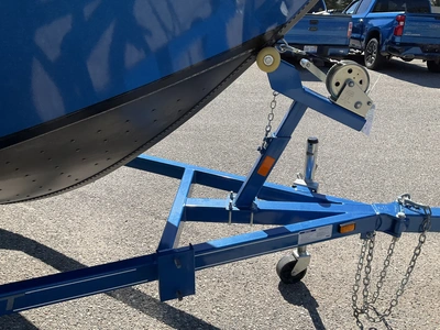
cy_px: 165
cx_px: 220
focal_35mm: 29
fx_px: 369
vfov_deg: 48.2
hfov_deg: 61.7
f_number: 1.8
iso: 25
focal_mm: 3
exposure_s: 1/1490
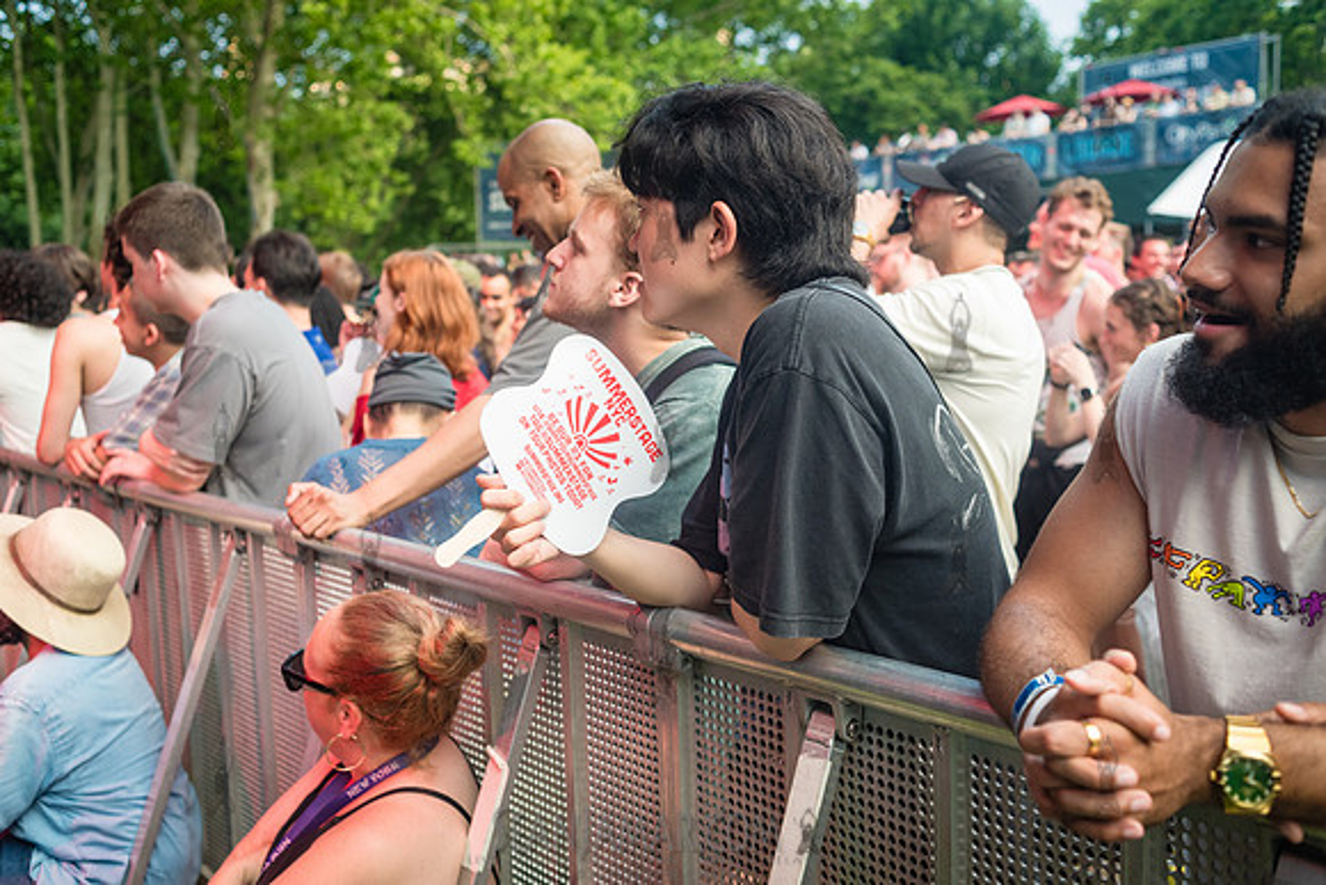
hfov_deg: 54.4
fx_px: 1289
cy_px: 442
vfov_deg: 37.9
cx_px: 663
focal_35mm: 35
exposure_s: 1/320
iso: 1000
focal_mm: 35
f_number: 3.5
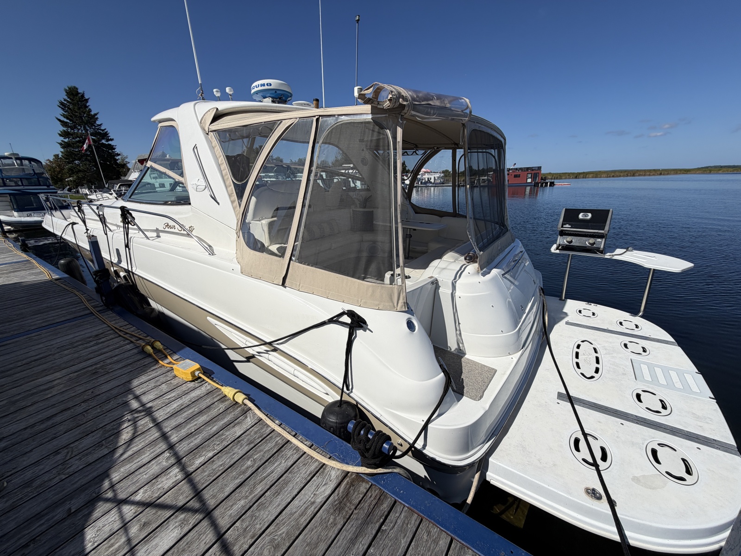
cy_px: 278
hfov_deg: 102.1
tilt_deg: -16.3
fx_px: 300
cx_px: 370
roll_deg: +1.8
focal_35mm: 14
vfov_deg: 85.7
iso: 20
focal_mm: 2.22
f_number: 2.2
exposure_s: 1/2237
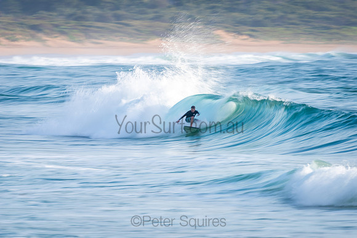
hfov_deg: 4.1
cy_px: 119
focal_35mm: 500
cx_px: 178
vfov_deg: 2.8
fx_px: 4959
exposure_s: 1/20
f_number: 10
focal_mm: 500
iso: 64
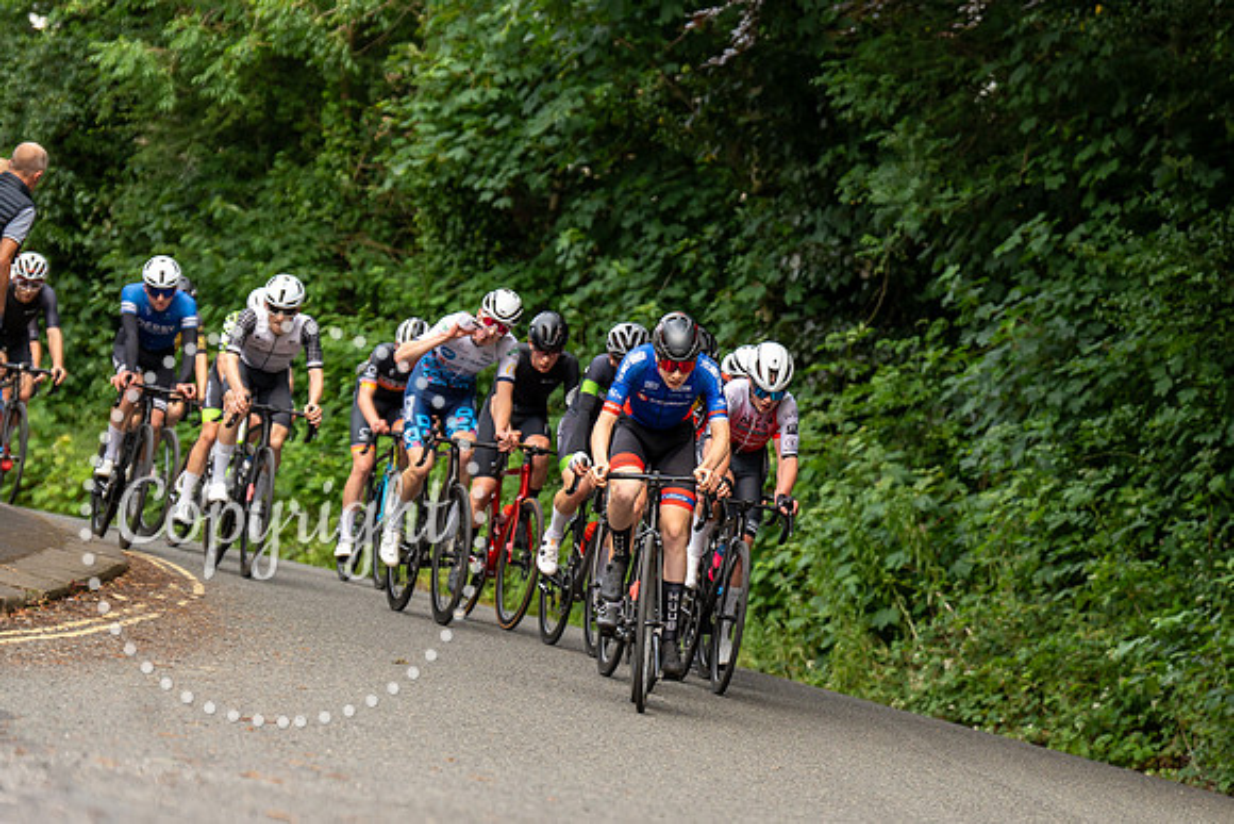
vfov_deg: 7.6
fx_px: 6158
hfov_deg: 11.4
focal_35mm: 180
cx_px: 873
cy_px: 583
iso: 400
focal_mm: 127
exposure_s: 1/800
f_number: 3.5
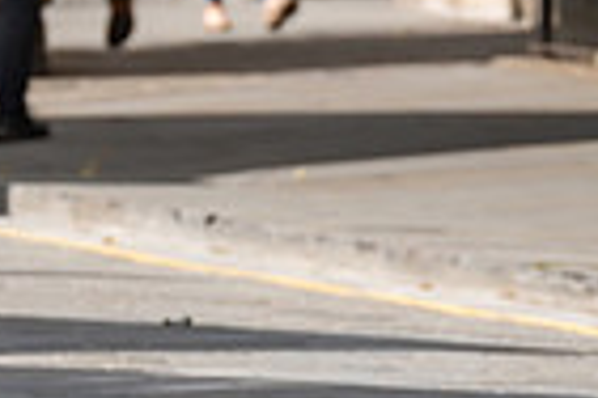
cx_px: -306
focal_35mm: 1007
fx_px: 16726
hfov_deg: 2.0
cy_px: -157
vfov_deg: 1.4
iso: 160
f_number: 5
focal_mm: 200
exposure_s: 1/1000
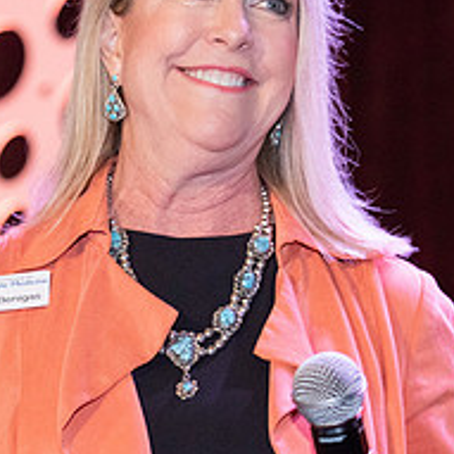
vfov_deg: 6.1
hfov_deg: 6.1
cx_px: 78
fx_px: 4288
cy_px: 214
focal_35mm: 289
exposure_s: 1/200
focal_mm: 95
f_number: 4.5
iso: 1250
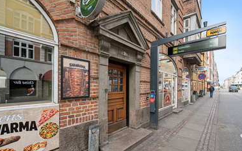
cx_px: 128
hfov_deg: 94.3
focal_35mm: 17
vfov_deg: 67.6
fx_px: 112
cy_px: 87
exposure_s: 1/1250
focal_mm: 10
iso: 500
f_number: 4
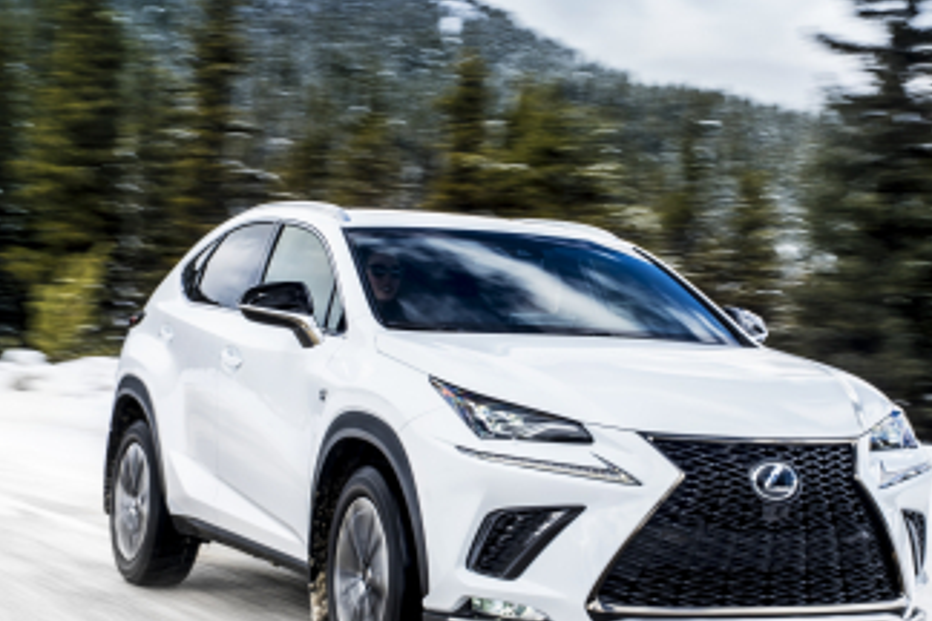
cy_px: 394
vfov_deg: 16.8
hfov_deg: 25.0
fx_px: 2097
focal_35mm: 81
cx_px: 595
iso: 80
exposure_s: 1/20
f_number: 11
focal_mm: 35
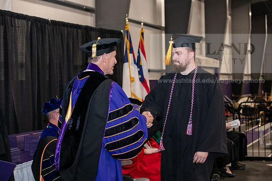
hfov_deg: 28.8
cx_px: 136
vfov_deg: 19.5
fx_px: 529
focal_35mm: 70
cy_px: 90
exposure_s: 1/200
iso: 2500
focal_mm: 70
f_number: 5
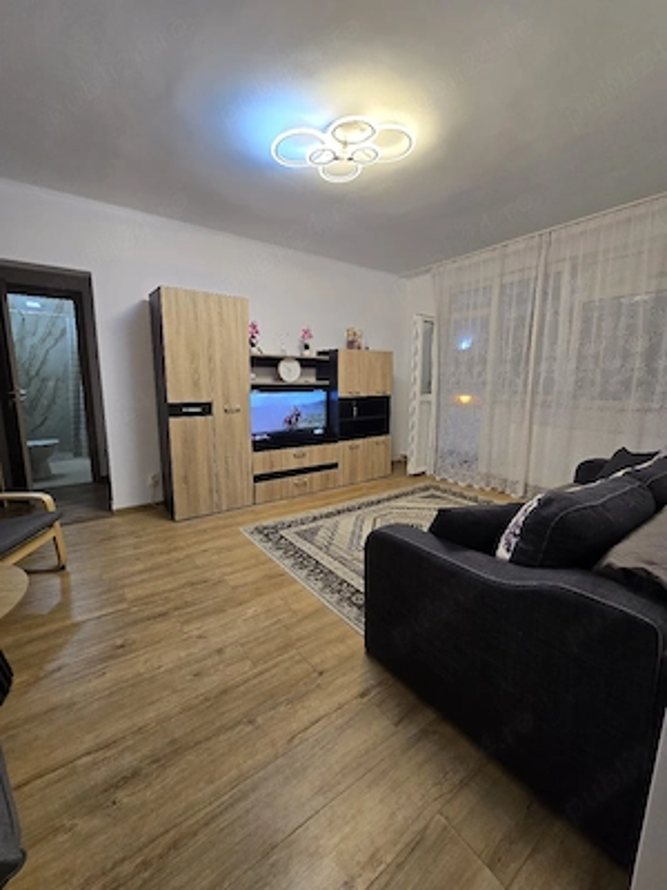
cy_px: 445
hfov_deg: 89.9
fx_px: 334
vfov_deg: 106.2
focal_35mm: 13
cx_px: 334
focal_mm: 2.2
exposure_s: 1/50.3
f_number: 2.2
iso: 160
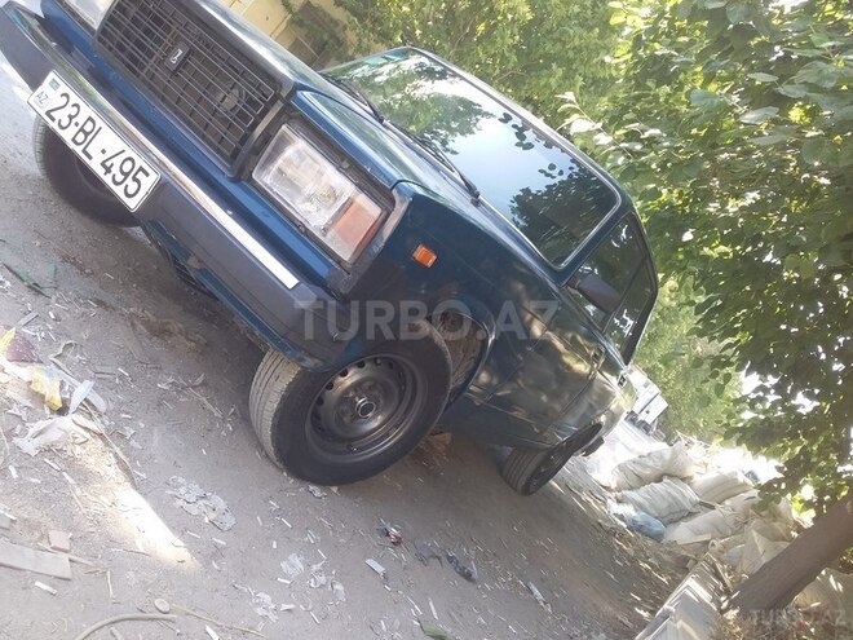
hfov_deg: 58.4
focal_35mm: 31
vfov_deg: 45.4
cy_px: 320
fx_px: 764
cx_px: 426
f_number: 2.2
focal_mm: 3.3
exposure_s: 1/100
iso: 40
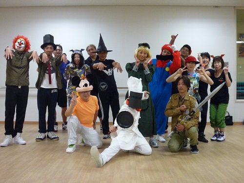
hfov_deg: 40.4
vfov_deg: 30.9
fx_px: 331
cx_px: 122
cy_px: 92
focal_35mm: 47
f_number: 4.3
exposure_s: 1/25
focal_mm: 8.3
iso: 400
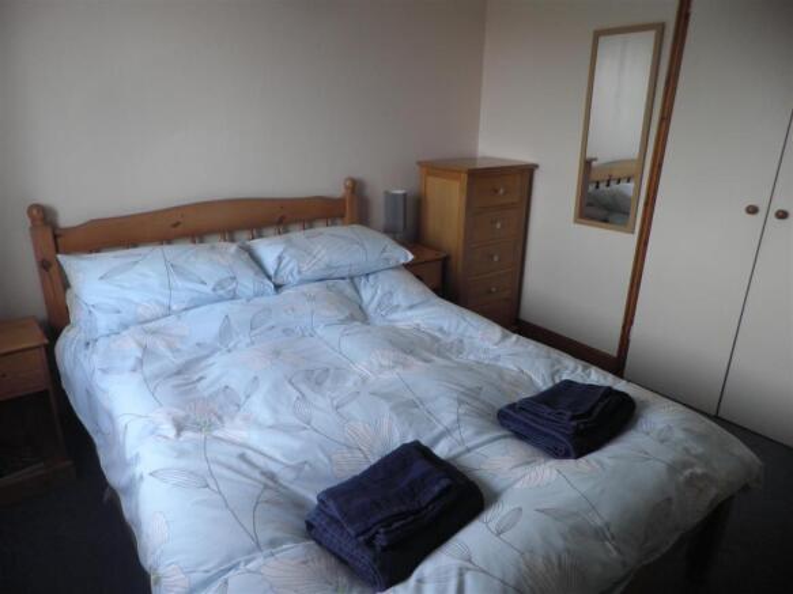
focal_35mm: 24
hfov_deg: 71.6
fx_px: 550
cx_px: 396
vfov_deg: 56.8
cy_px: 297
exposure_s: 1/30
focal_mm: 4.3
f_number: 3.3
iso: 100
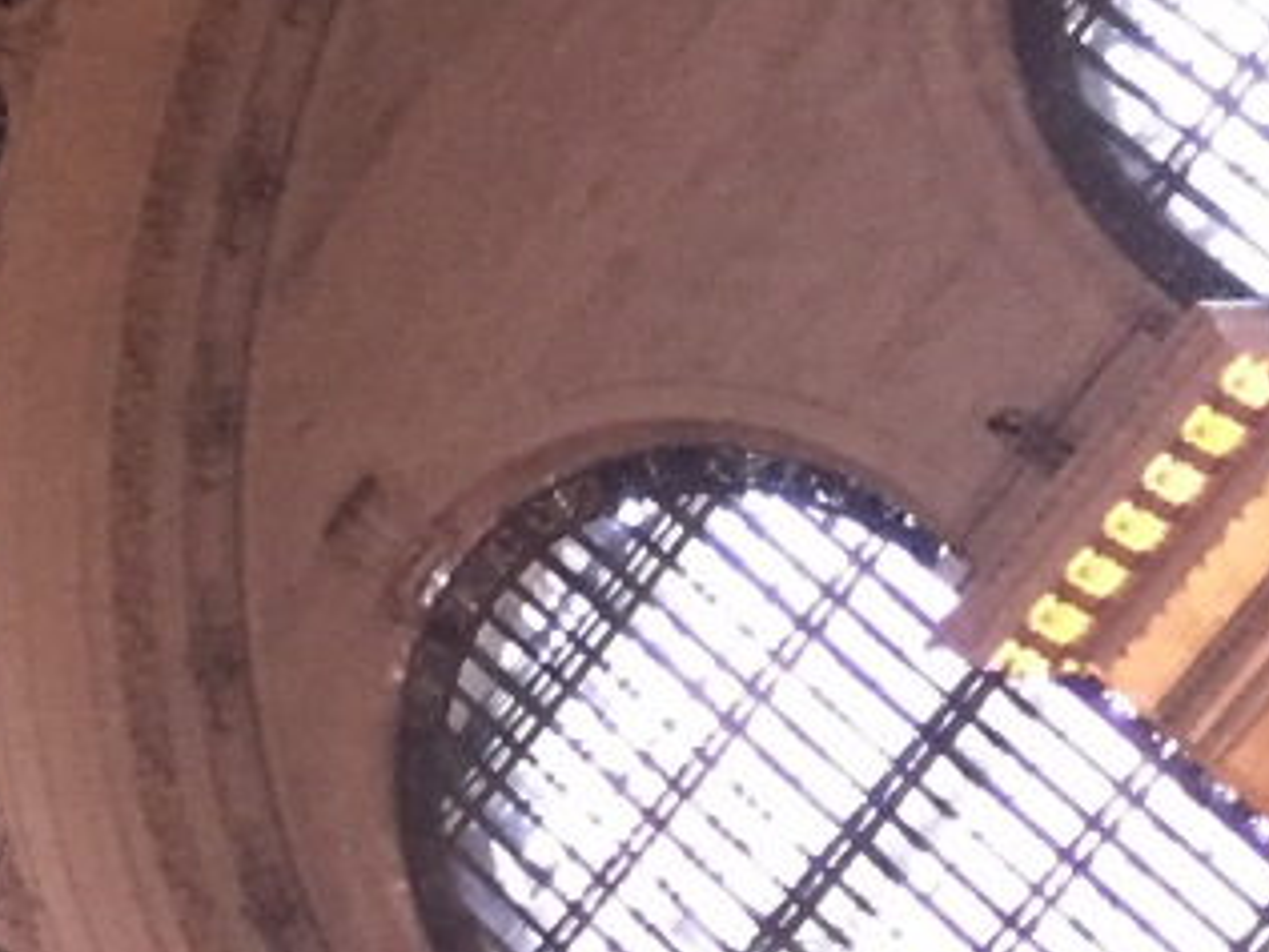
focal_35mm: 147
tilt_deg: +42.7
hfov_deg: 11.3
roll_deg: +38.2
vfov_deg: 9.9
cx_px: -1727
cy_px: -269
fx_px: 5389
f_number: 2.2
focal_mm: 4.15
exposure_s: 1/30
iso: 250
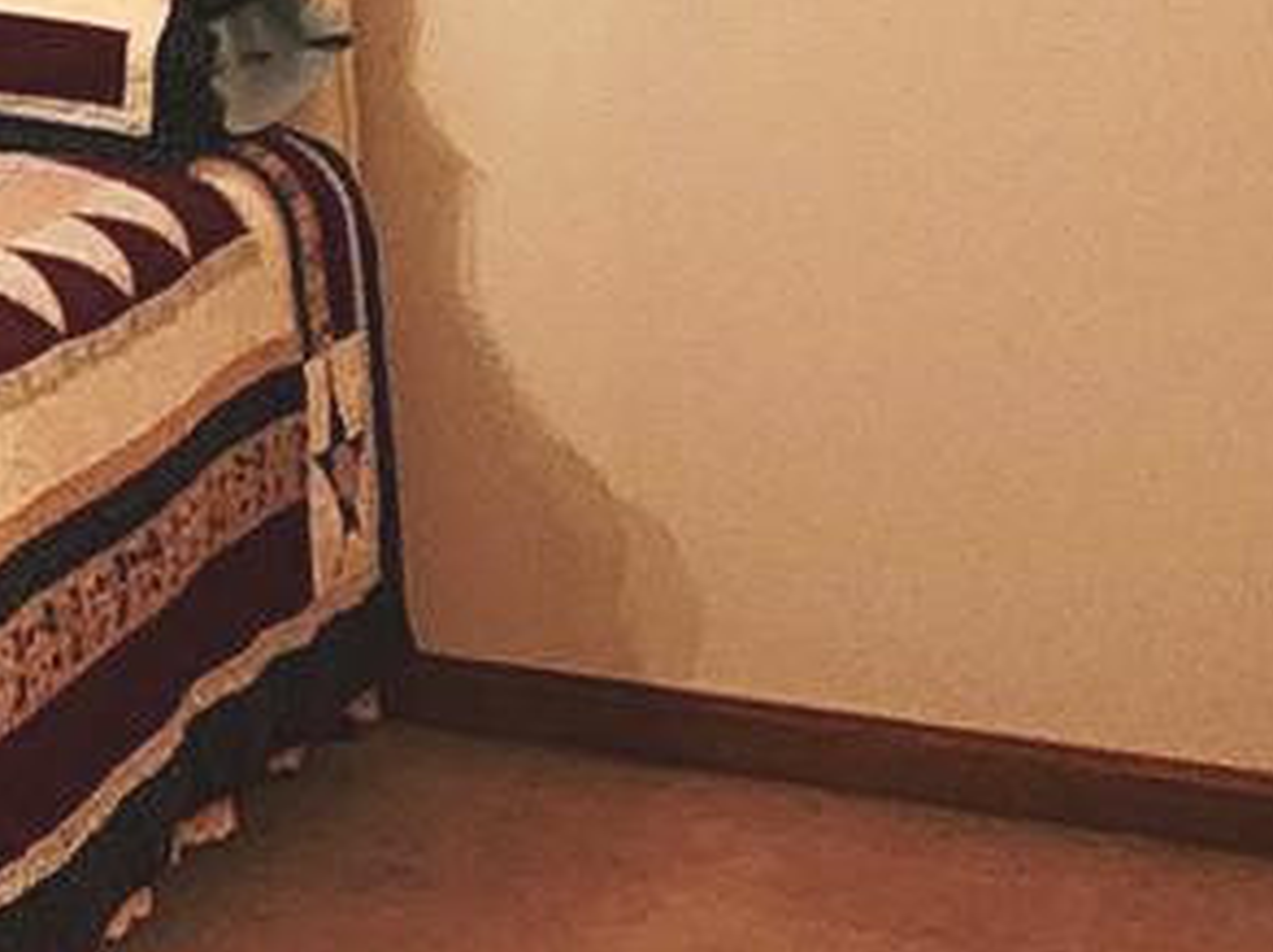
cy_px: -296
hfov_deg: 14.2
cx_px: -1820
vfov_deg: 15.4
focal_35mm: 91
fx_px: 3342
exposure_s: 1/30
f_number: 2.2
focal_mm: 2.2
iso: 400
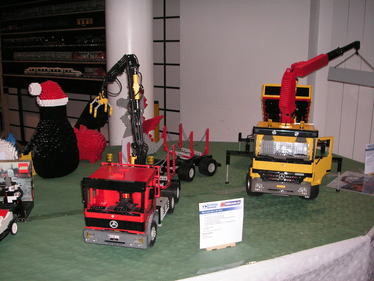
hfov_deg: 49.0
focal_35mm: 38
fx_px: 411
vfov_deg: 37.7
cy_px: 140
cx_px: 187
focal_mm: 6.3
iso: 160
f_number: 3.3
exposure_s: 1/45
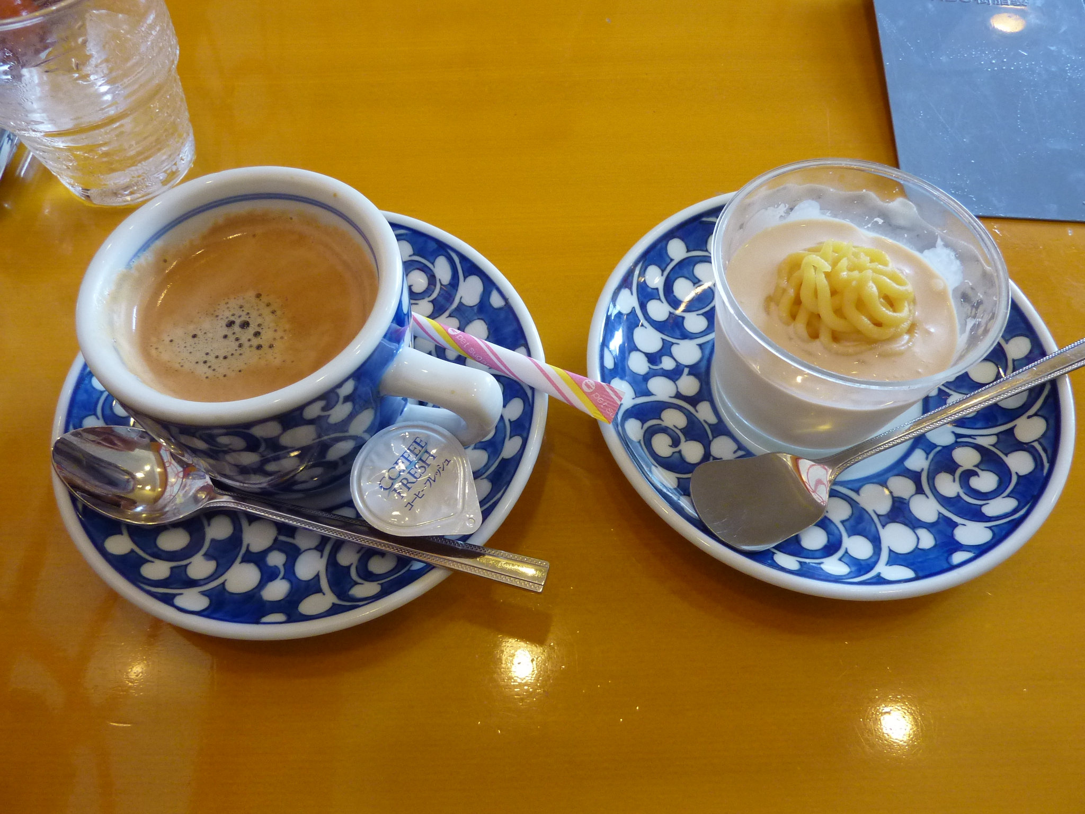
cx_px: 542
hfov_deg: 69.4
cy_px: 407
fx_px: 784
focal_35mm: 25
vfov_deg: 54.9
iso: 250
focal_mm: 4.1
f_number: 3.3
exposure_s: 1/30
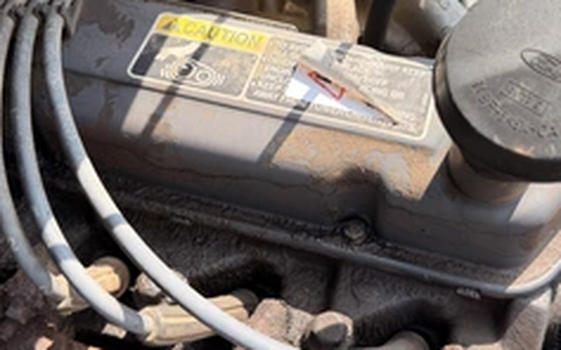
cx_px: 336
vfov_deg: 29.7
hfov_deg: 46.0
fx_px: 657
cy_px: 130
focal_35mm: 43
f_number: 1.78
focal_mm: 6.76
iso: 80
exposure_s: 1/1292
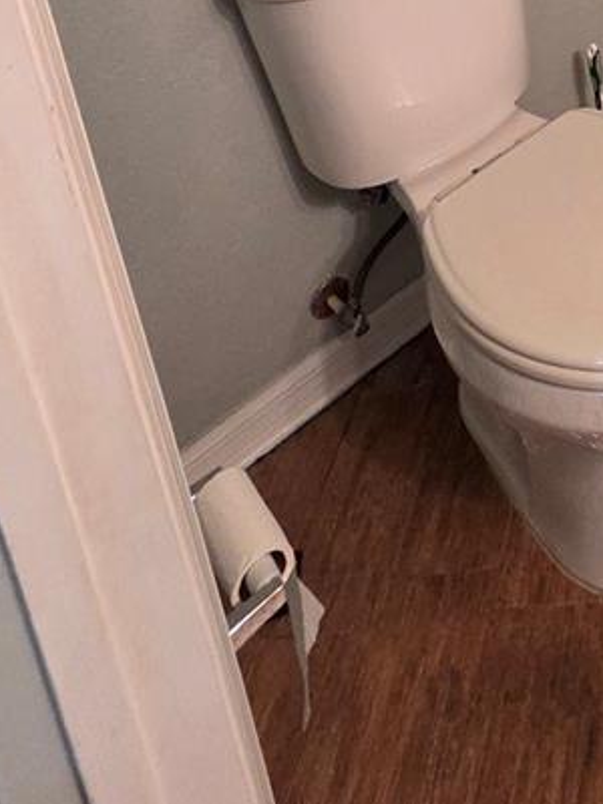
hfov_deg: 30.2
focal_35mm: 39
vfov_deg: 30.6
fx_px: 906
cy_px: -356
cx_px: 760
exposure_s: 1/60
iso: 500
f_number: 2.2
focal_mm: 2.2
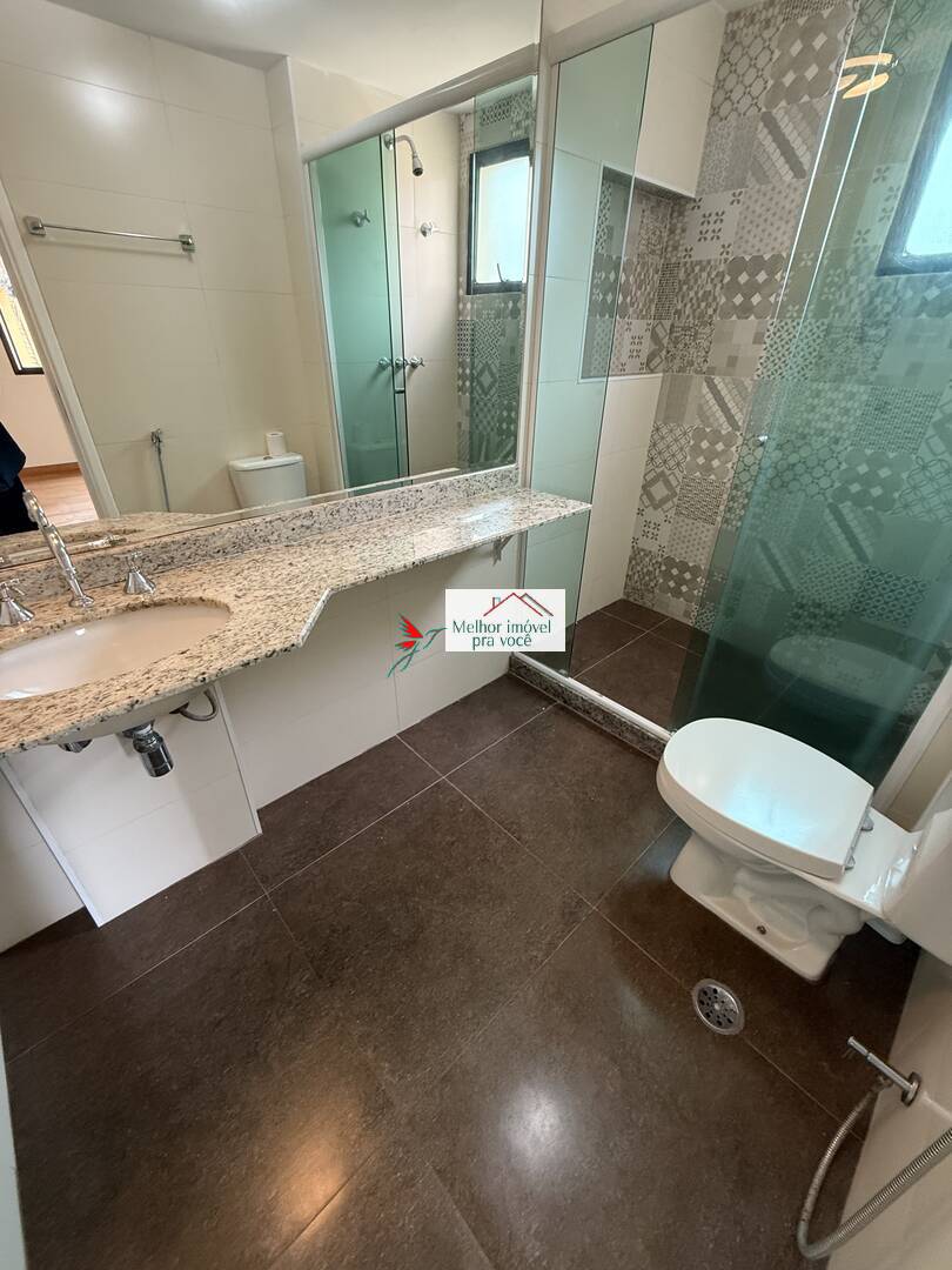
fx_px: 513
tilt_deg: -29.7
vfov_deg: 102.1
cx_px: 476
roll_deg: -1.3
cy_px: 635
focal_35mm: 14
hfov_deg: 85.7
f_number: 2.2
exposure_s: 1/60
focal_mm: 2.22
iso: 400
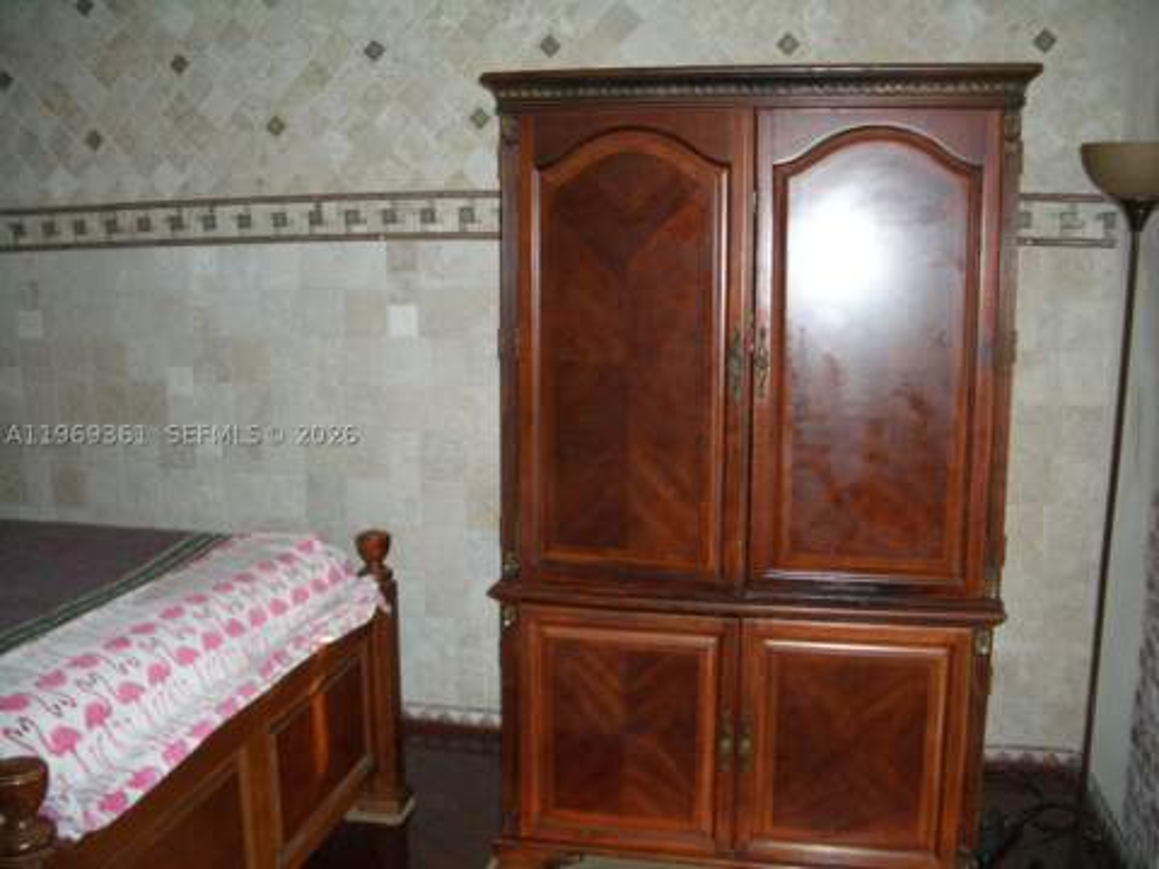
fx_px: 1172
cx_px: 580
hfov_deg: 52.6
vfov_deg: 40.7
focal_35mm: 35
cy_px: 434
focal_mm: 5.8
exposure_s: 1/60
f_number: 2.6
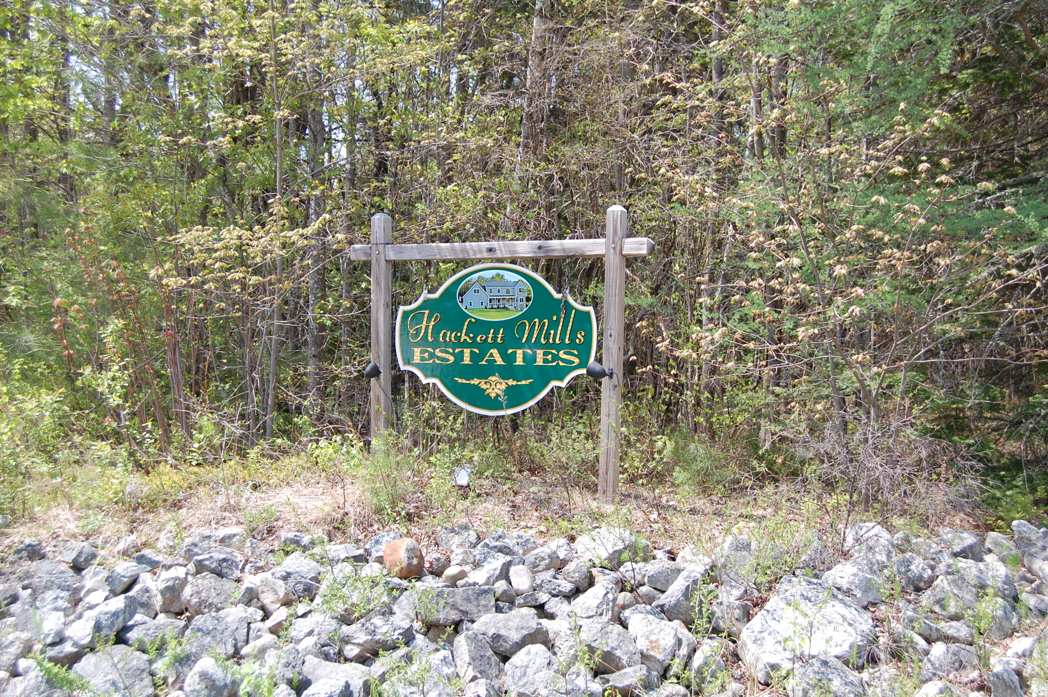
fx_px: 1483
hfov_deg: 38.9
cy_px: 348
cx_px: 524
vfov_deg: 26.4
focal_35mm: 51
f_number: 7.1
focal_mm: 34
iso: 200
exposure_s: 1/200
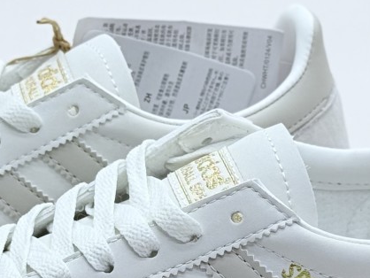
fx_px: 524
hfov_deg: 38.9
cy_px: 138
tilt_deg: -22.9
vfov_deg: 29.7
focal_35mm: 49
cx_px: 188
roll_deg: +1.3
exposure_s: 1/740
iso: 64
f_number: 1.78
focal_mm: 6.76
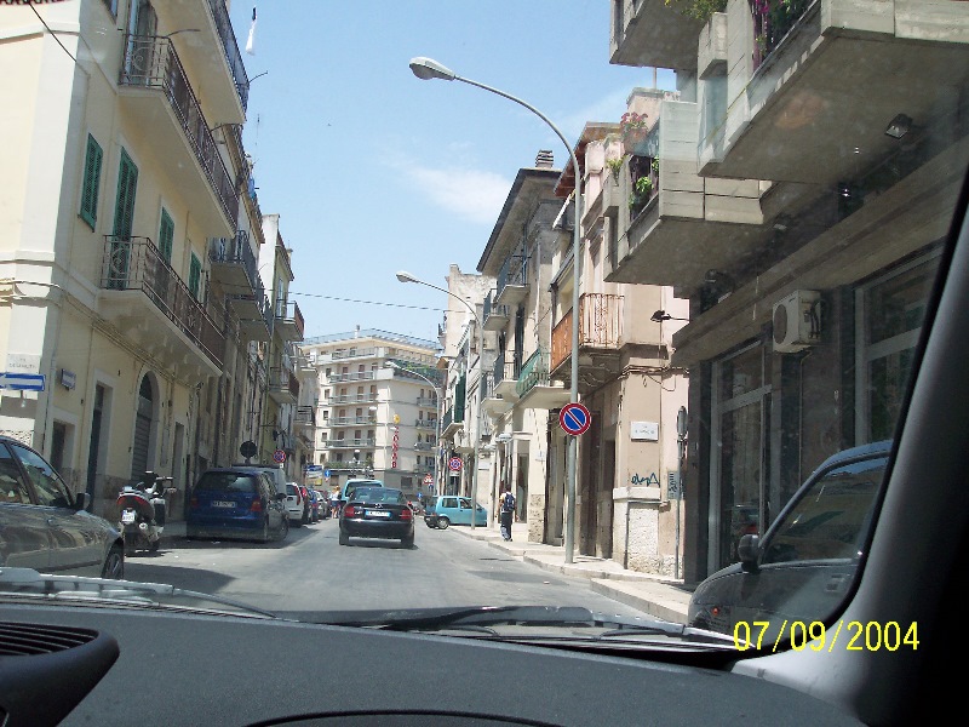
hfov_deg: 49.0
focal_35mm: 38
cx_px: 484
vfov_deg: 37.7
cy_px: 364
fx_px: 1064
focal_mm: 8
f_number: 4.8
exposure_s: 1/350
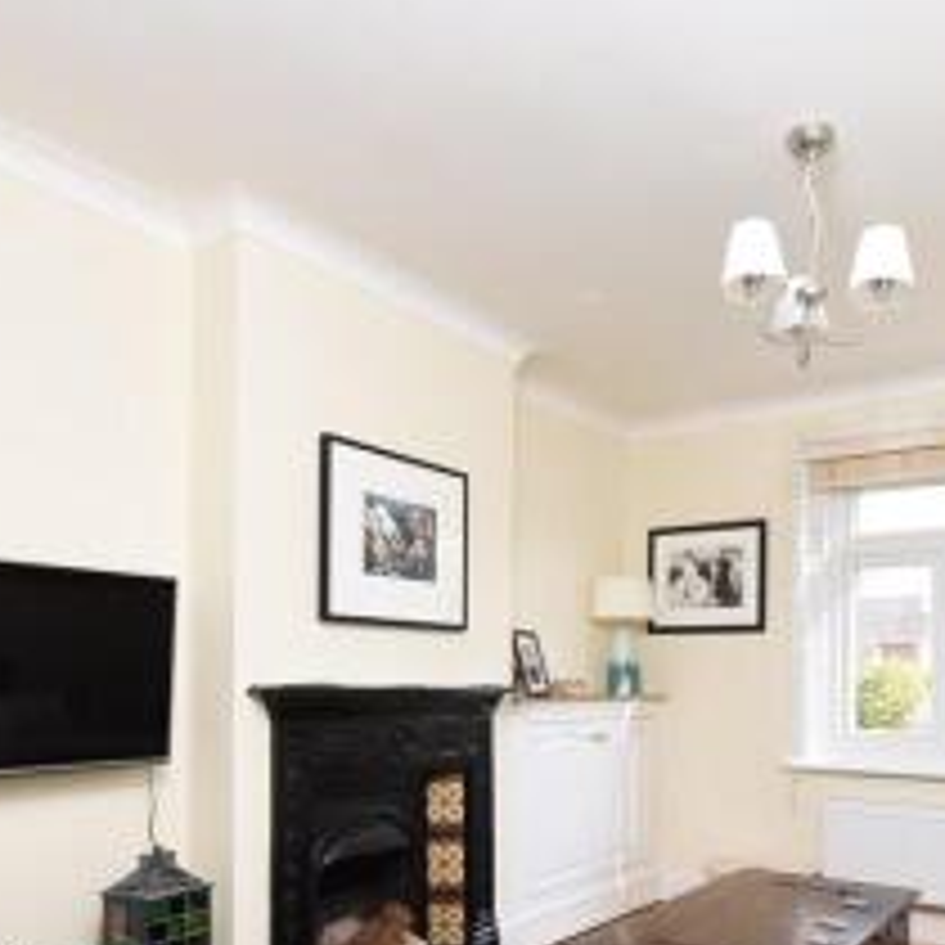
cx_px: 639
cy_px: 677
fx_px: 834
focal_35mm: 27
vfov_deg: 56.9
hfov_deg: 57.6
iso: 800
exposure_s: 1/160
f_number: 7.1
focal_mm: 14
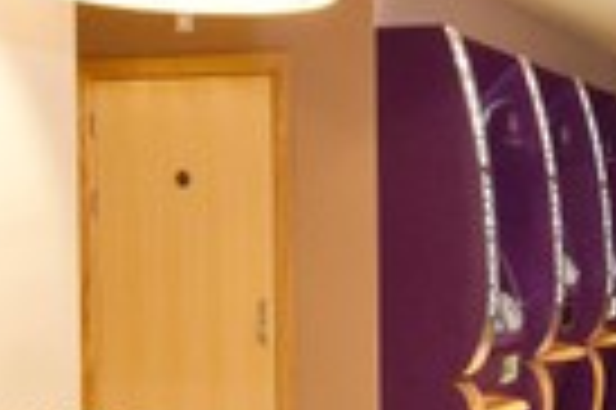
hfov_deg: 26.9
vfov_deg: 18.4
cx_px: 540
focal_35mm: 73
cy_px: 365
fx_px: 1245
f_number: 8
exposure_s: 1/5
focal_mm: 13
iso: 400
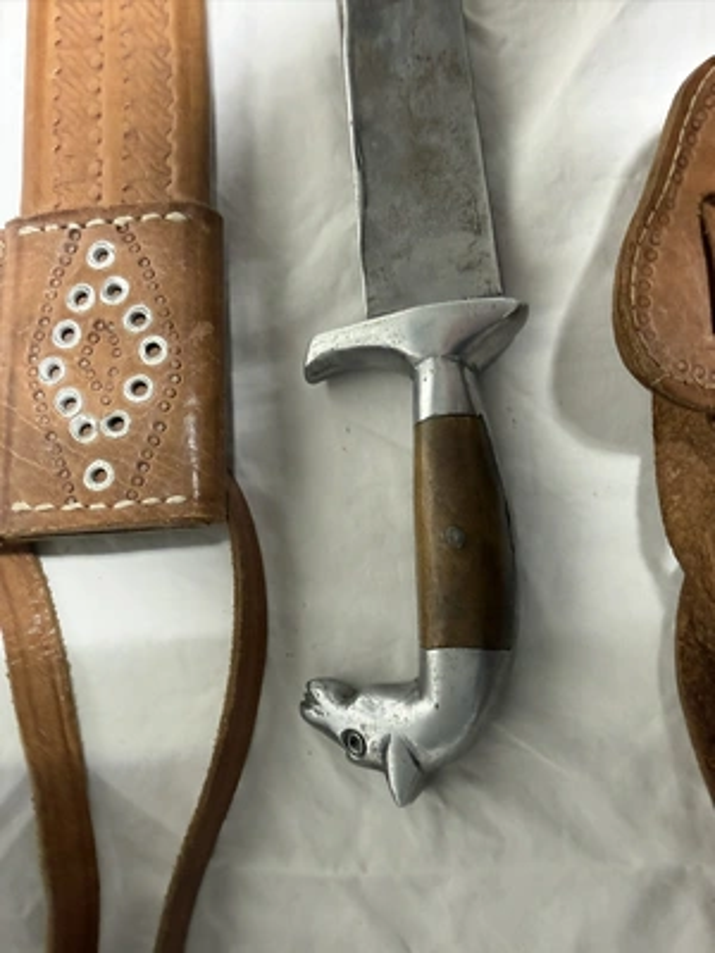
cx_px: 358
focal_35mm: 24
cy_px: 476
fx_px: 661
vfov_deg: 71.6
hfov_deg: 56.8
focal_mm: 2.22
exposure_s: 1/60
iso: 250
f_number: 2.2
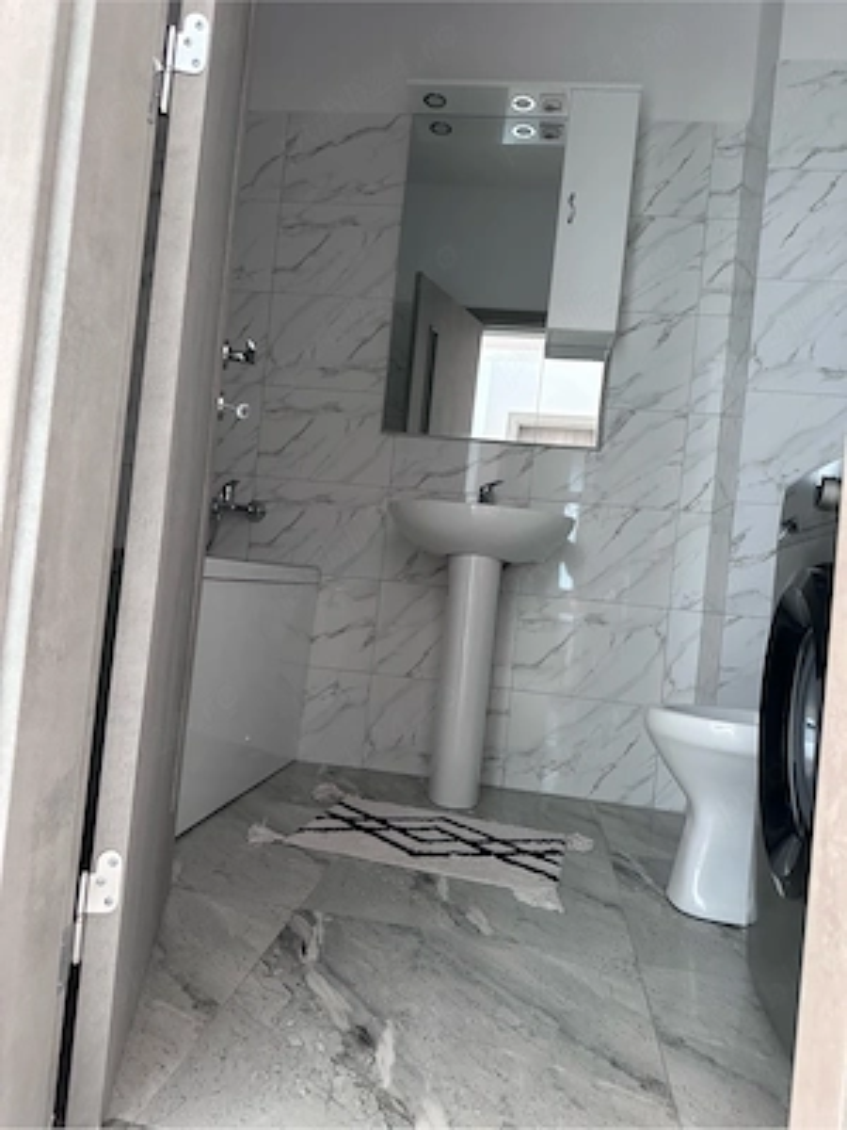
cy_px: 565
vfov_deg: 71.6
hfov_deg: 56.8
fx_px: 783
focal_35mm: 24
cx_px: 424
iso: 500
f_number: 1.78
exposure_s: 1/60
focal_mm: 6.86
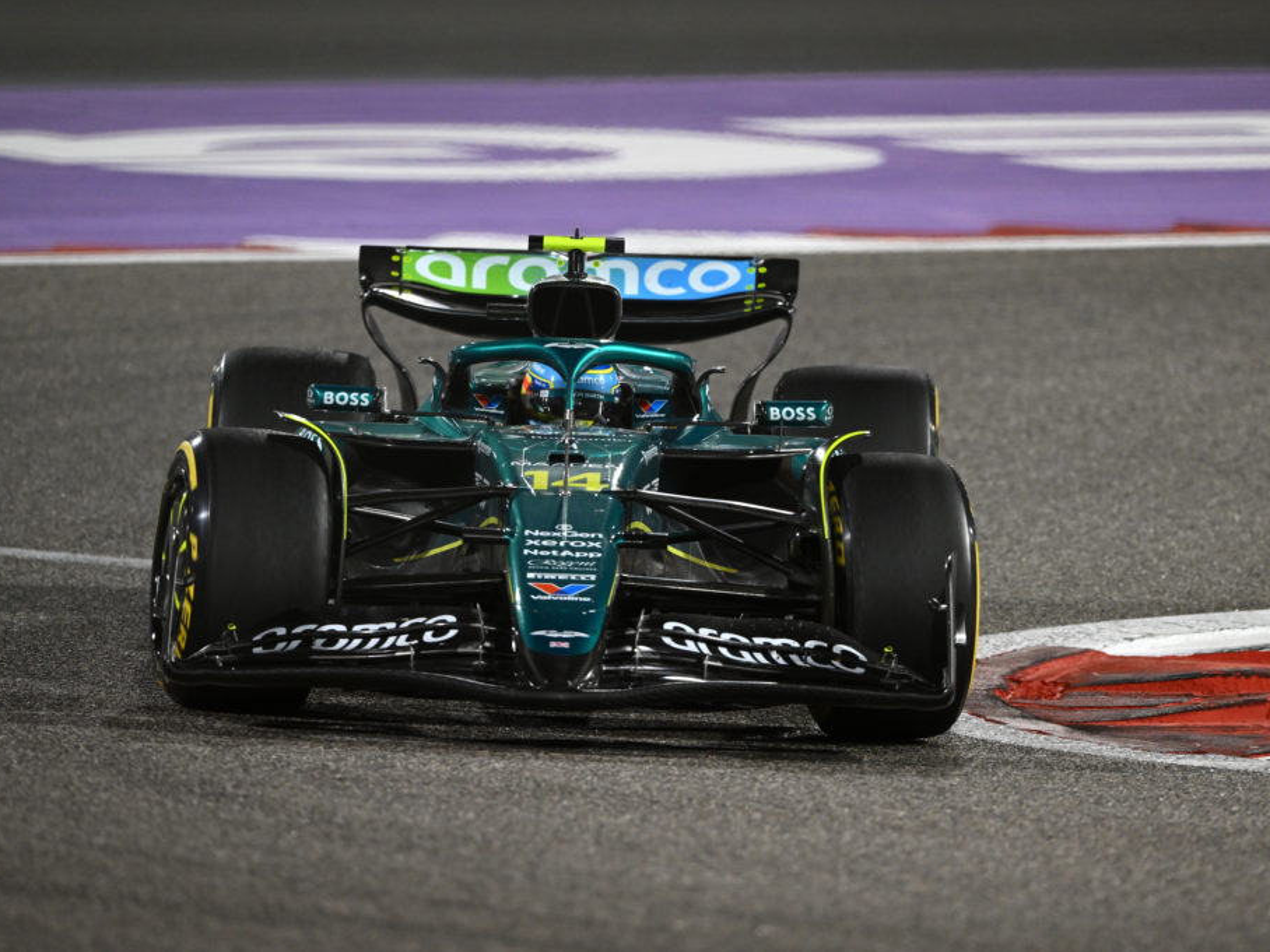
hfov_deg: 4.6
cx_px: 655
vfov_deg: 3.4
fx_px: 15923
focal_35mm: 434
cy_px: 476
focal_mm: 400
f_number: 4
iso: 3200
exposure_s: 1/1000
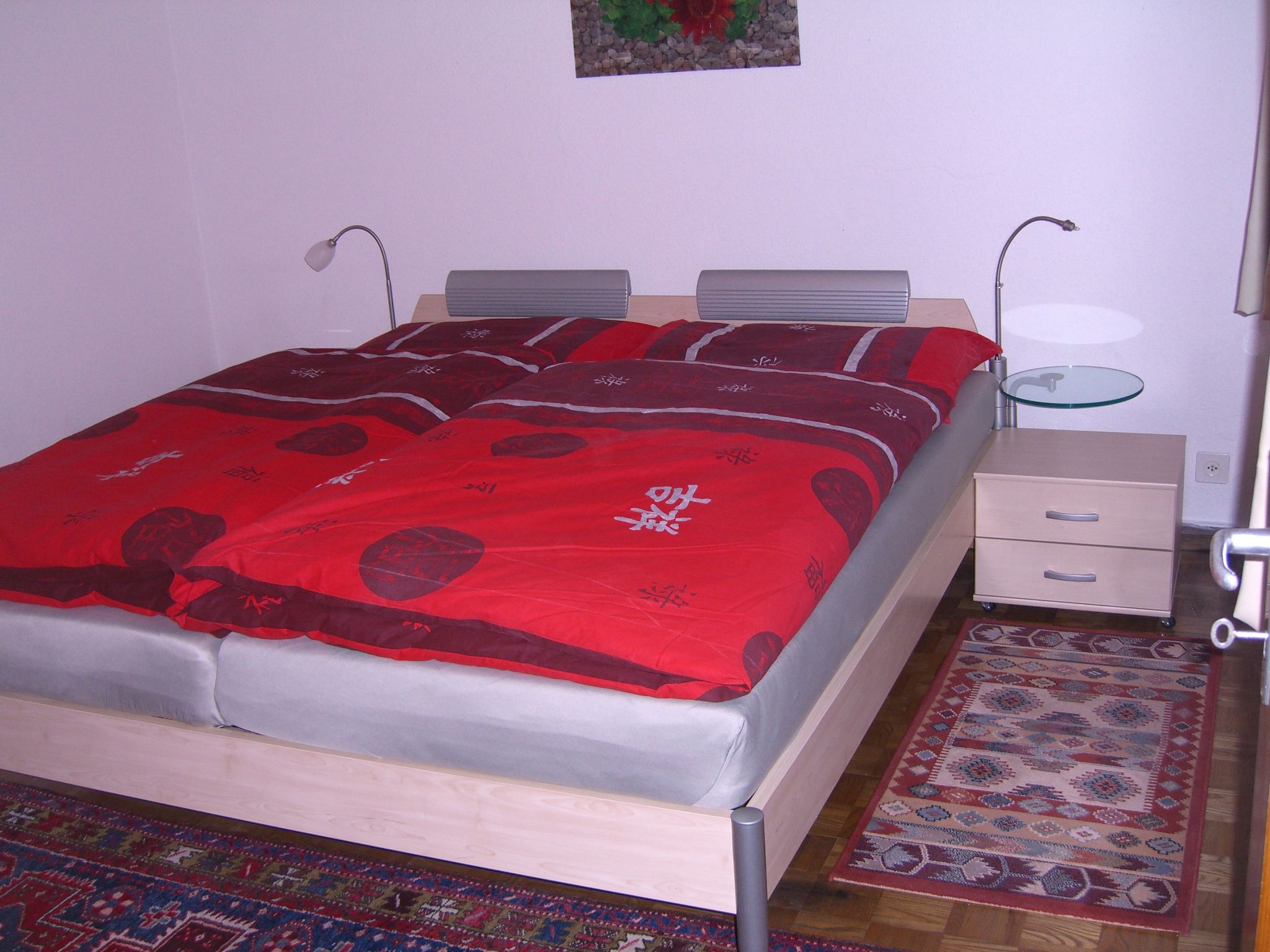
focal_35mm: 38
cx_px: 635
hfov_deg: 49.0
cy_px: 476
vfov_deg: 37.7
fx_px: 1394
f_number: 2.8
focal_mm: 7.9
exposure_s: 1/60
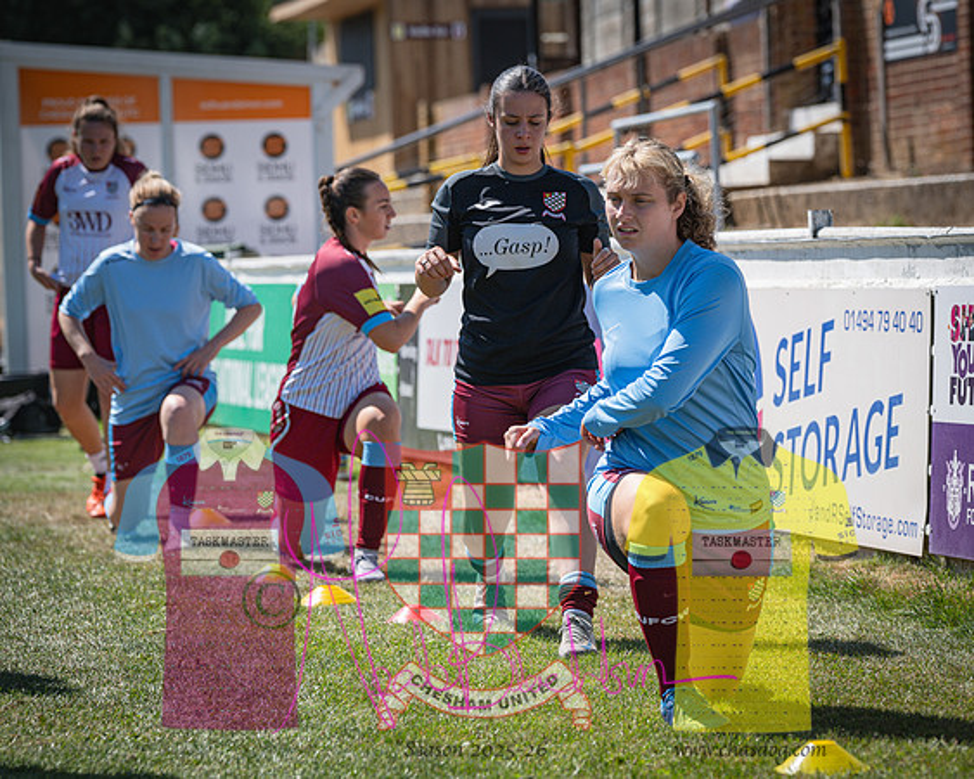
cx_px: 522
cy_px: 372
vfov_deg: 10.2
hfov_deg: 12.8
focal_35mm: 151
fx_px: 4352
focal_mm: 119
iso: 200
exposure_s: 1/1600
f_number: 4
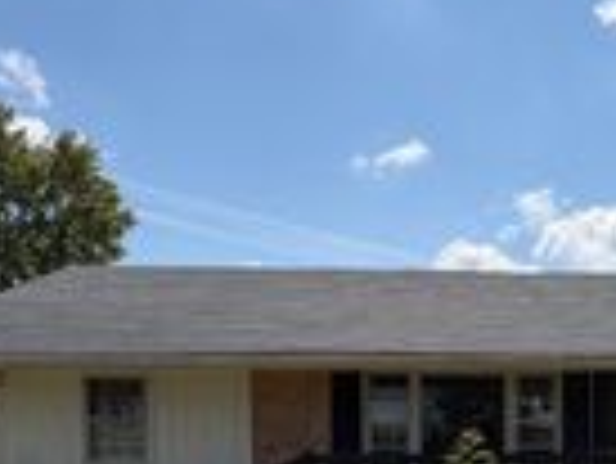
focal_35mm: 51
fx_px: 908
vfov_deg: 26.6
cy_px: 493
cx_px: 594
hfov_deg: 34.6
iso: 20
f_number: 2.2
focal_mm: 2.22
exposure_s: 1/1105
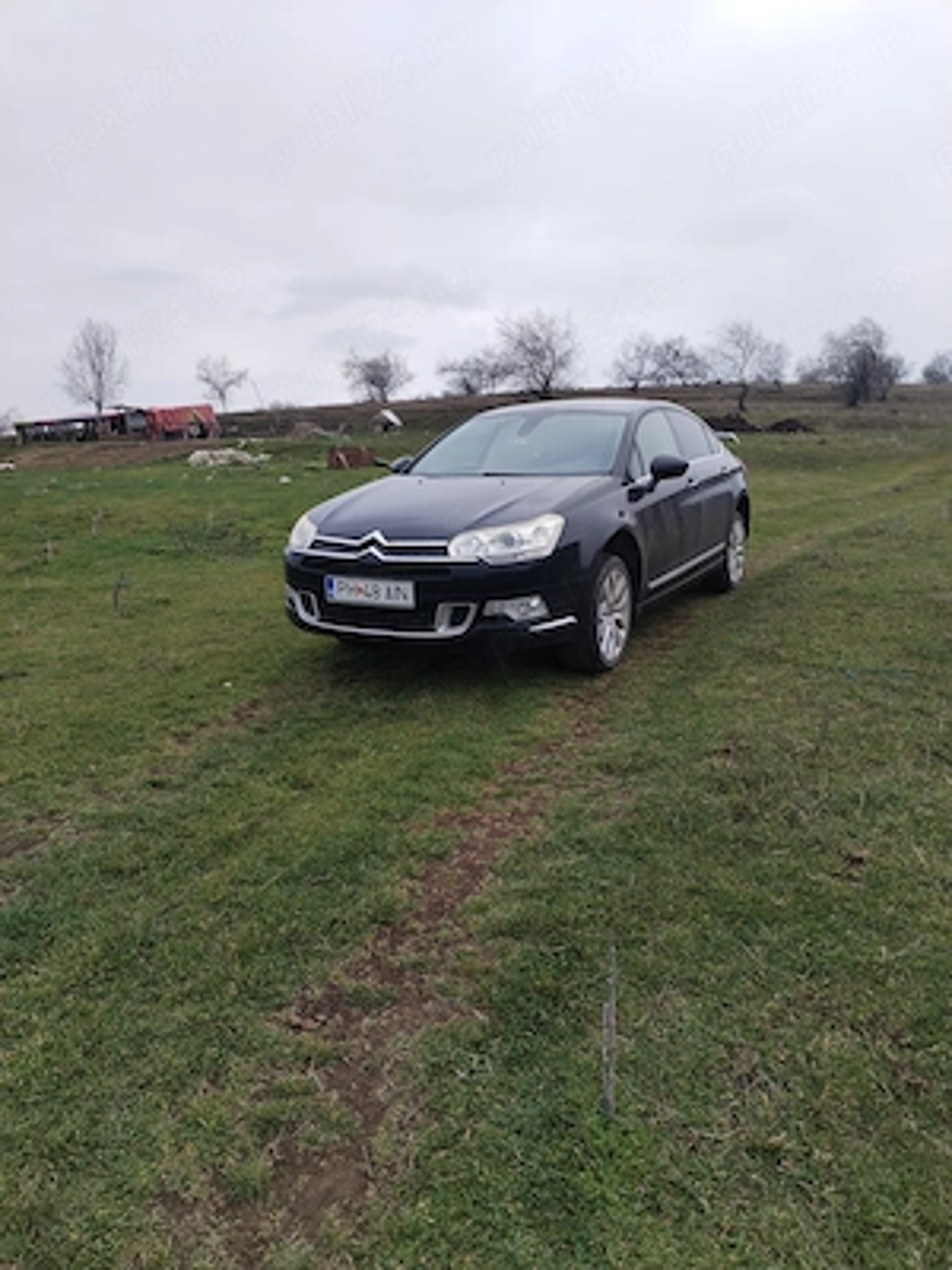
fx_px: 1063
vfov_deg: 61.7
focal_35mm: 29
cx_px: 476
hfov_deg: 48.2
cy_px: 635
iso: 100
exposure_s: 1/256
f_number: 1.8
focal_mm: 4.75
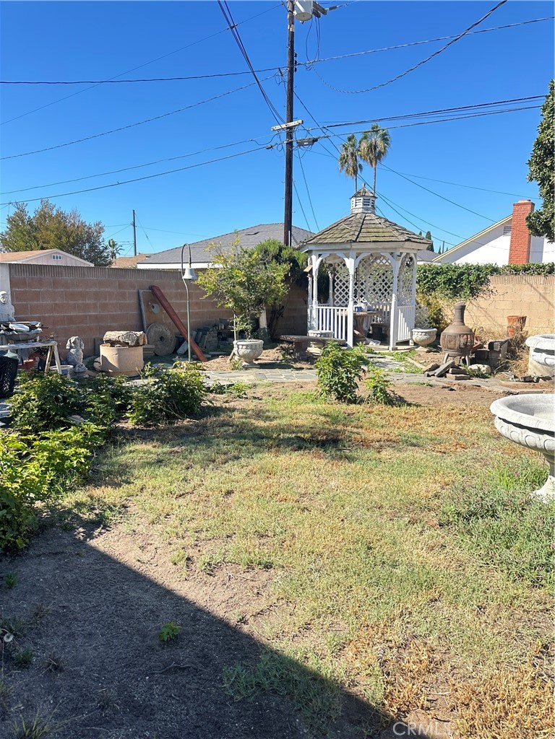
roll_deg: -0.9
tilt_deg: -10.3
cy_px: 370
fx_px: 513
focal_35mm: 24
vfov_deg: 71.6
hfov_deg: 56.8
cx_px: 278
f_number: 1.78
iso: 80
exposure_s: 1/1119
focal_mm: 6.86
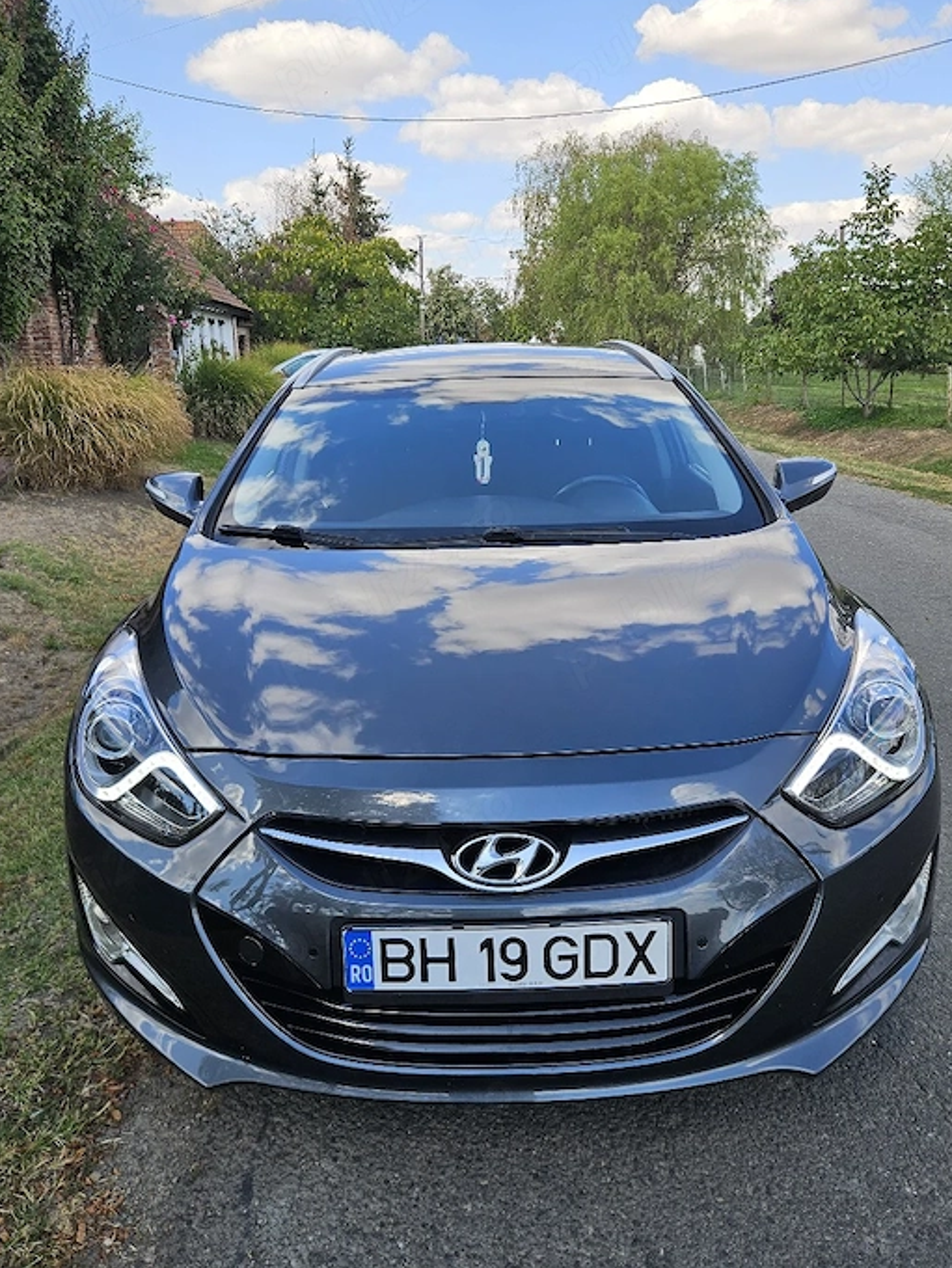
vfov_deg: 65.3
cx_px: 468
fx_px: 990
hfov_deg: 51.4
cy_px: 631
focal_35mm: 27
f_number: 1.8
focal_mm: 5.4
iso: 25
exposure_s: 1/833
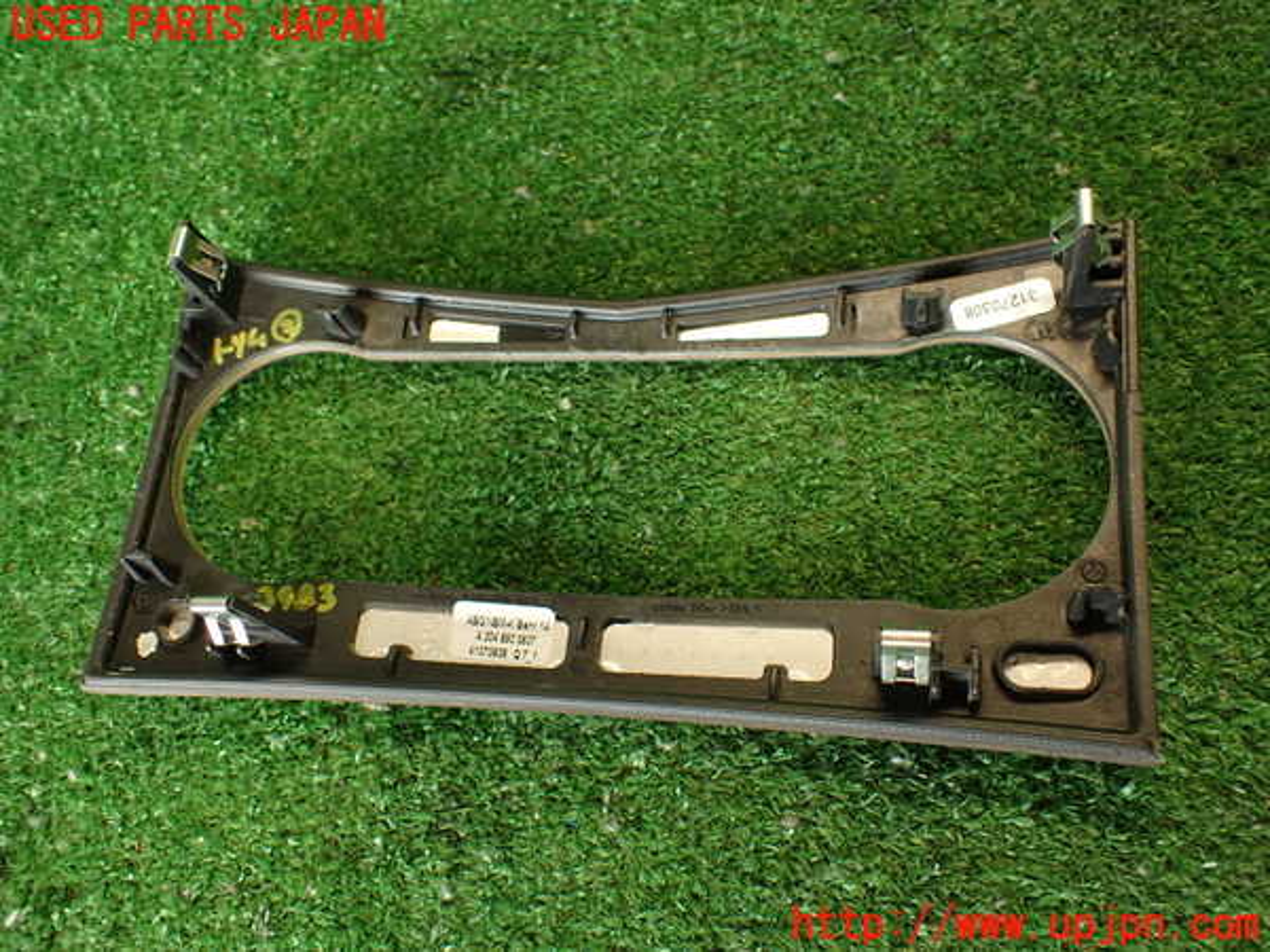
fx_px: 1101
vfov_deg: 46.8
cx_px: 635
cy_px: 476
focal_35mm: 30
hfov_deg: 60.0
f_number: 2.3
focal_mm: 5.4
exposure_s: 1/50
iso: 200
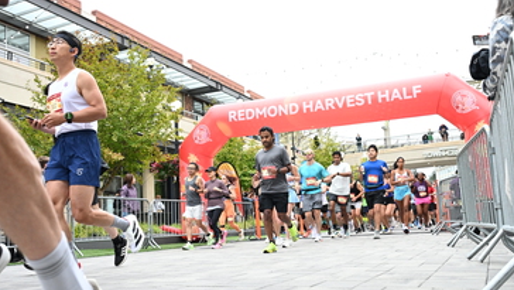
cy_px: 164
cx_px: 258
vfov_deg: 31.2
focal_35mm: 38
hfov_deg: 52.8
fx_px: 518
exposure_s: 1/640
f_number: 4
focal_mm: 24
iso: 2000
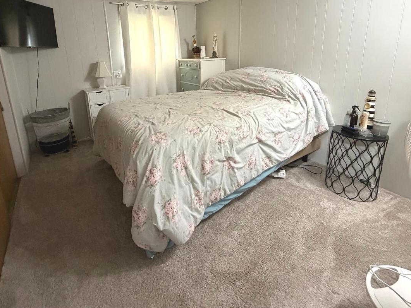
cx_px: 197
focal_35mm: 19
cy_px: 100
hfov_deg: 84.6
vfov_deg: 66.7
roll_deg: +1.9
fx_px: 226
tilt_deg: -16.6
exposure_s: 1/60
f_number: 2.2
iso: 800
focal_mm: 2.22
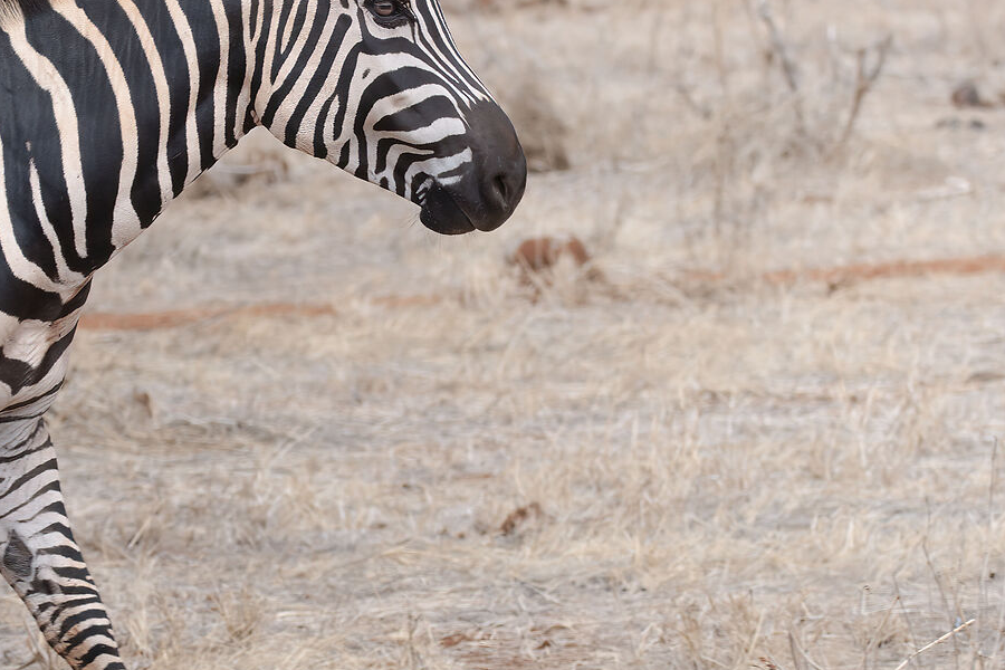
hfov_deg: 5.1
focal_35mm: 400
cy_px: 372
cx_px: 140
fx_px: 11166
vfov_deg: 3.4
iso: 200
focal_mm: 150
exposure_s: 1/500
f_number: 7.1
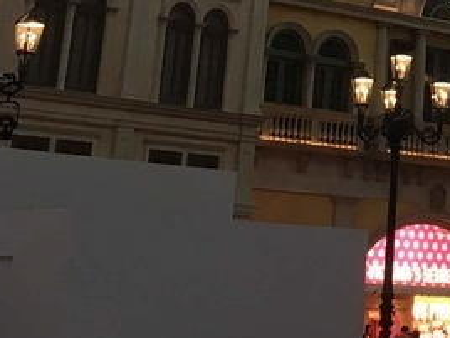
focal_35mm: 130
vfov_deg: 10.5
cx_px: 564
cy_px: -333
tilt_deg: +21.2
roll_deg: -2.6
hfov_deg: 14.6
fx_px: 1690
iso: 32
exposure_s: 1/33
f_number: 2.2
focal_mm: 4.15
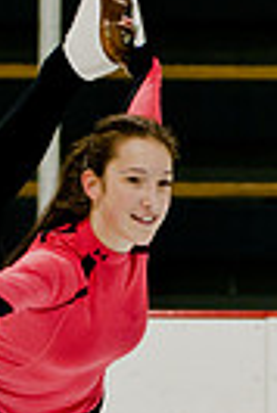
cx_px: 307
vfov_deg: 3.0
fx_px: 7870
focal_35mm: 684
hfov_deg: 2.0
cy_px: 512
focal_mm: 135
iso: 800
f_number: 2.8
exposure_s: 1/125
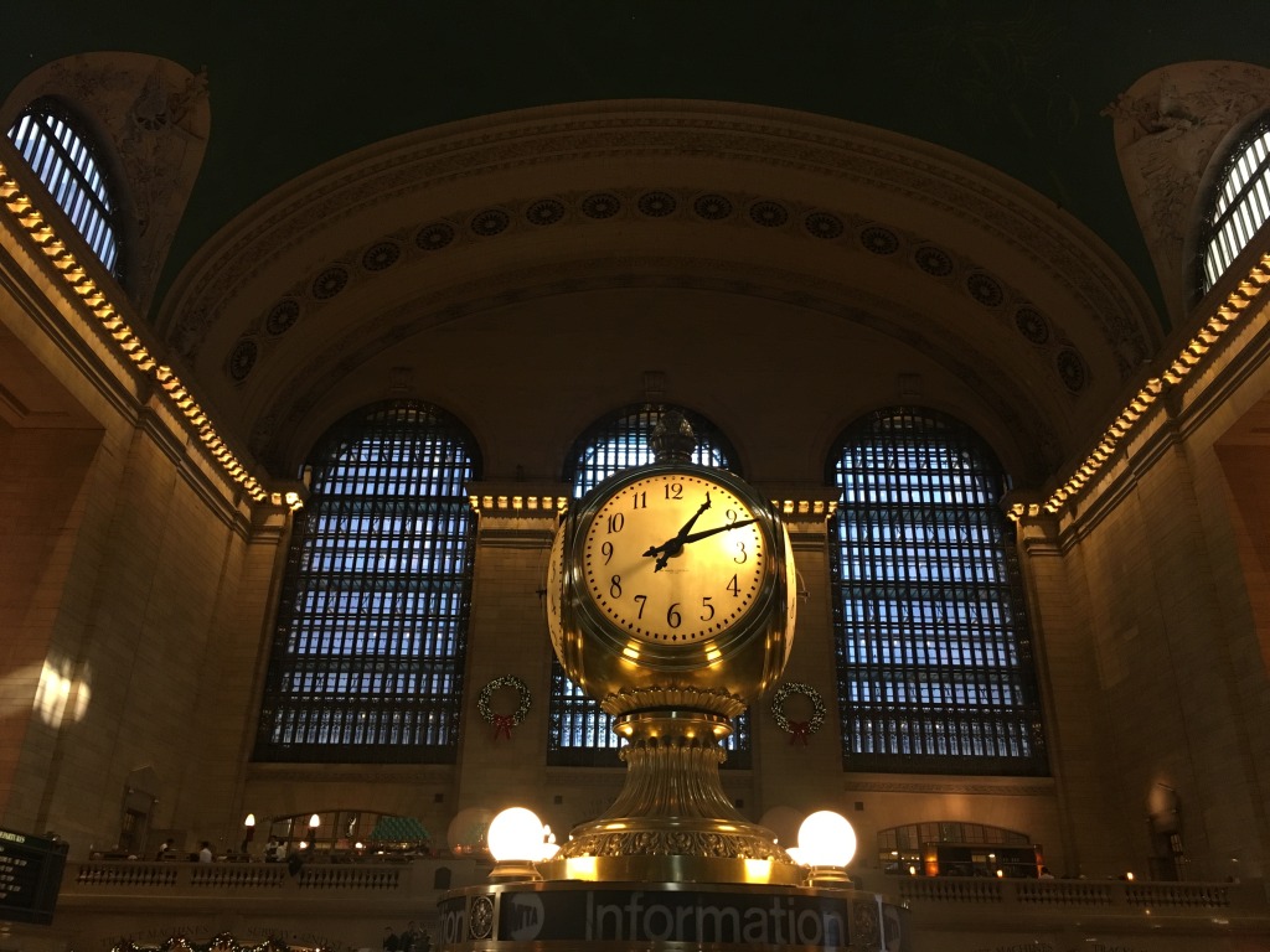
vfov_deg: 48.2
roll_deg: -1.3
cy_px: 476
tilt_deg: +25.2
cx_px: 635
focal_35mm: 29
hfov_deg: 61.7
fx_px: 1064
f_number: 2.2
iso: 125
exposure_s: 1/30
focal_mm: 4.15
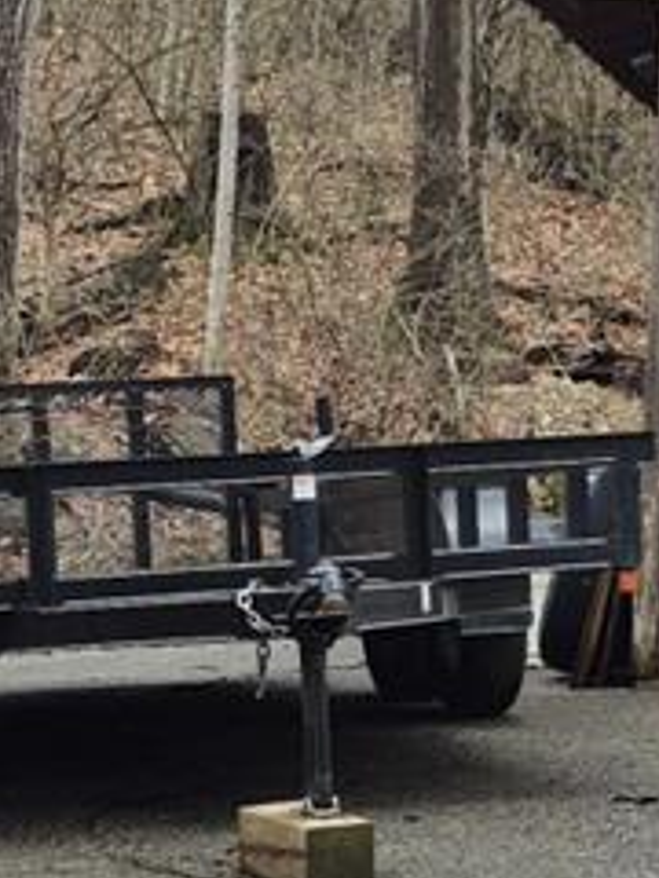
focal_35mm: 144
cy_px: 373
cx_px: 1613
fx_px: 3655
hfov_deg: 9.2
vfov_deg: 13.7
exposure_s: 1/616
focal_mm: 5.4
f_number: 1.8
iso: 25
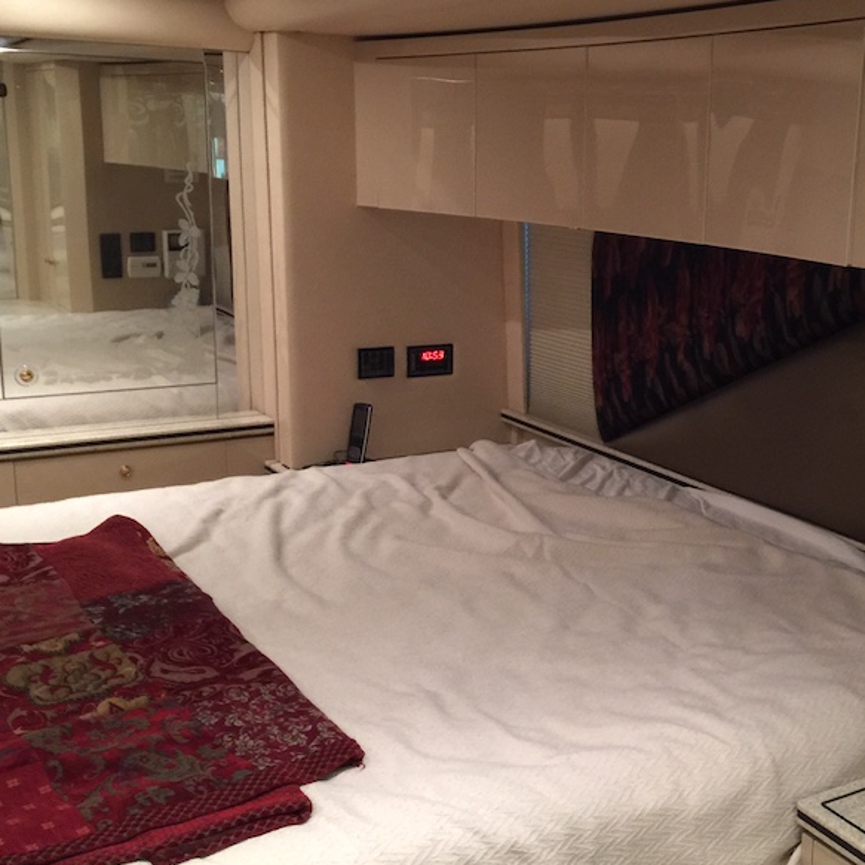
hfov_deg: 37.8
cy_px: 432
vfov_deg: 38.3
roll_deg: -2.4
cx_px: 601
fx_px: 1244
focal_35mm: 44
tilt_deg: -11.2
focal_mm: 4.15
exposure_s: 1/4
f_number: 2.2
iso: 64
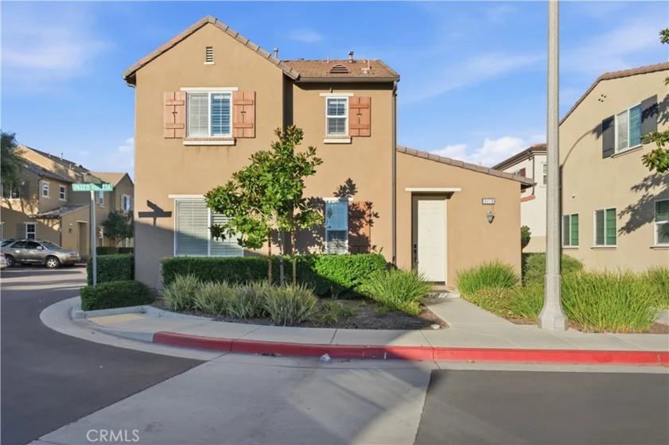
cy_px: 222
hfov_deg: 73.8
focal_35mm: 24
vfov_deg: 53.1
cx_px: 334
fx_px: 446
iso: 250
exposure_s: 1/2500
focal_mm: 24
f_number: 8
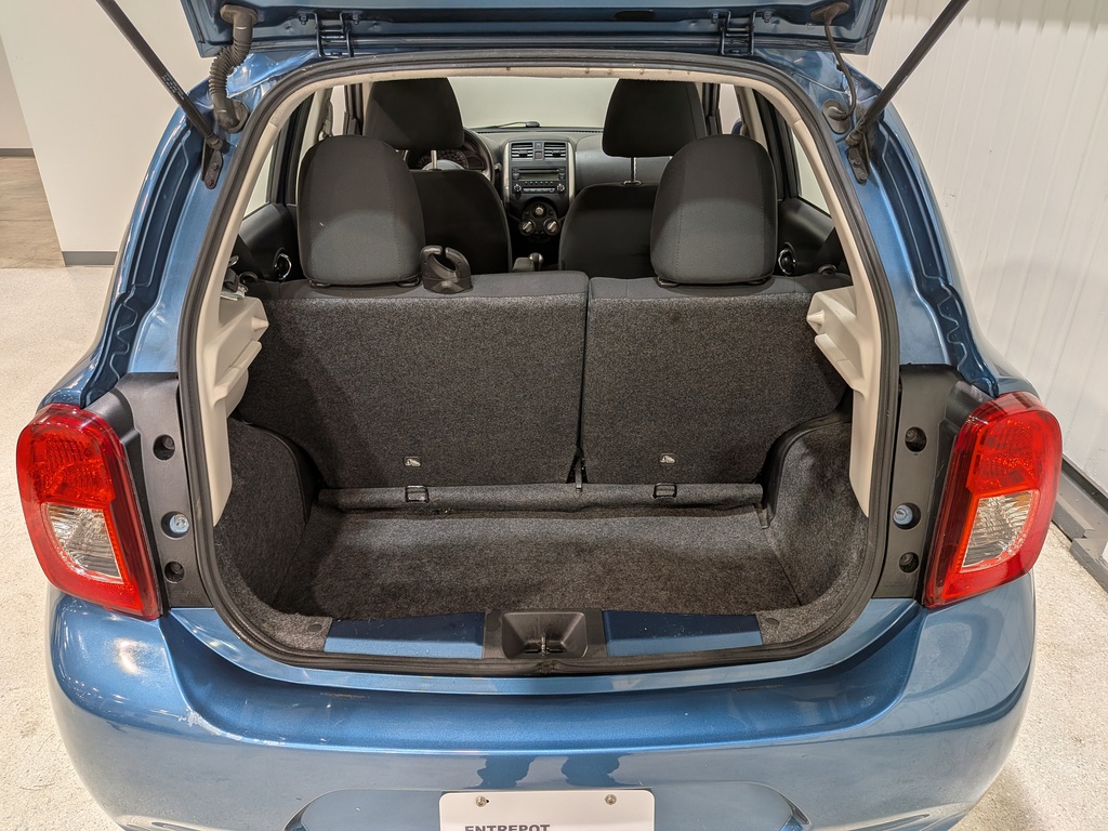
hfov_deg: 71.6
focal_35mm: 24
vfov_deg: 56.8
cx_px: 554
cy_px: 416
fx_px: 768
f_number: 1.7
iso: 28
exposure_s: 1/186
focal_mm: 4.53
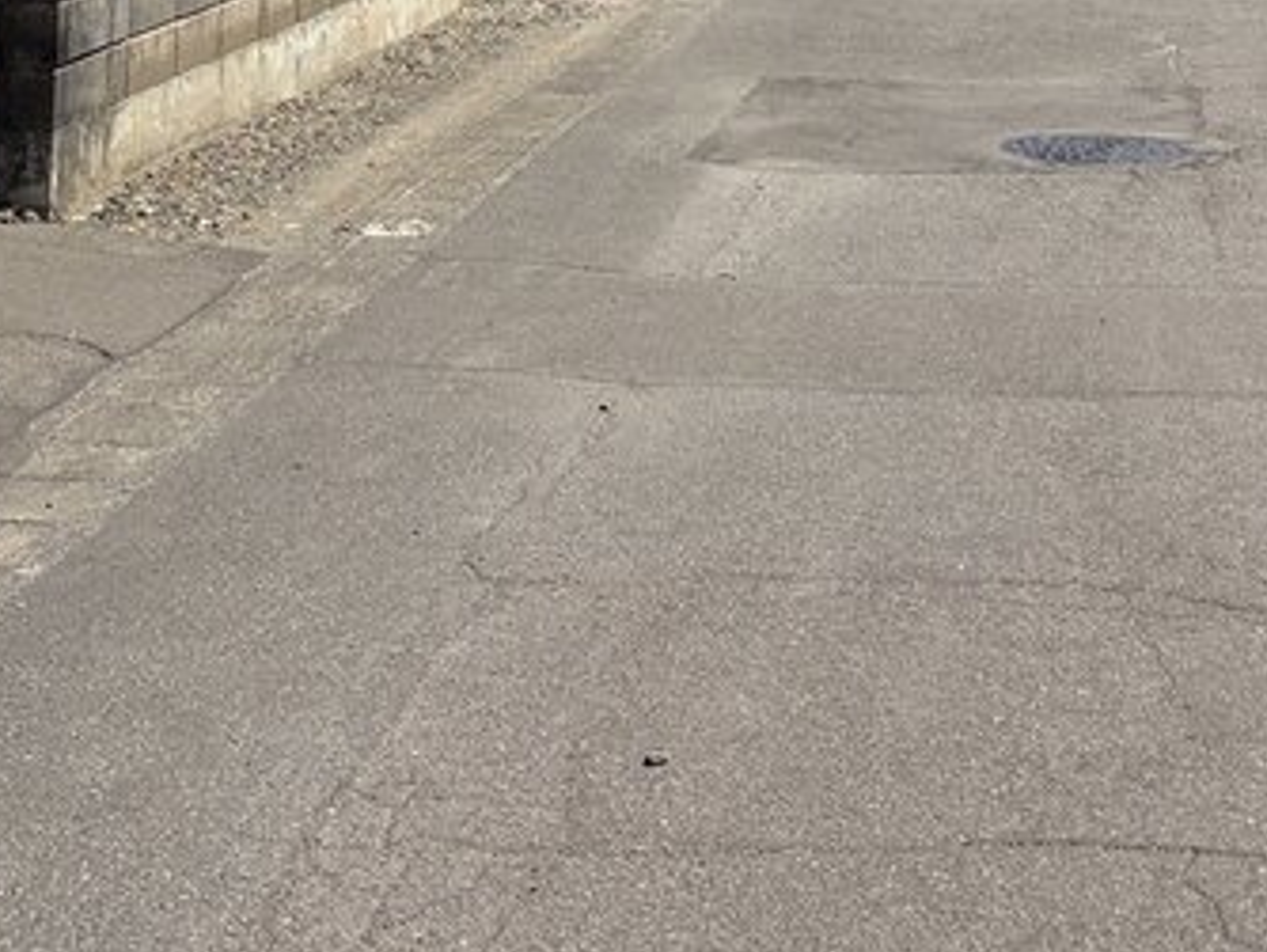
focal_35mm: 83
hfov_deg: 23.5
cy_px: -432
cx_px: 575
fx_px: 3040
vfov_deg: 16.4
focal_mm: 5.96
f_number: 1.6
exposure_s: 1/2985
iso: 50
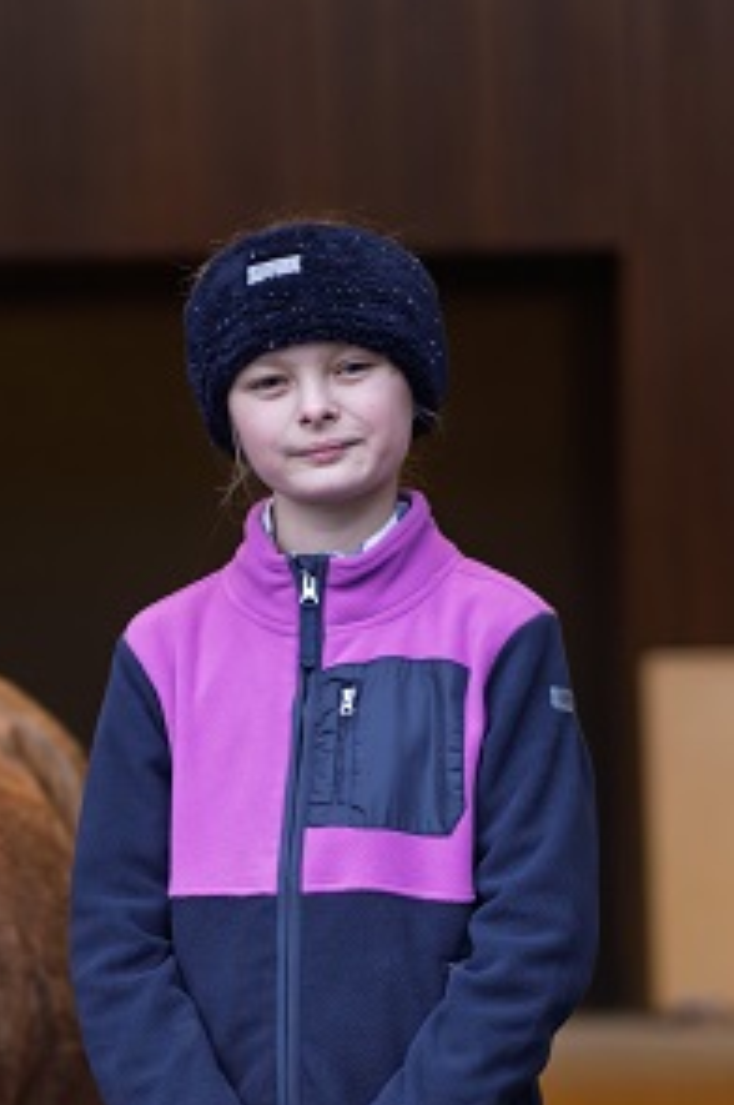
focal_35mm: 140
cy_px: 951
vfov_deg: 14.5
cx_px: 202
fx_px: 4291
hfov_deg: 9.8
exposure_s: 1/400
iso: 1600
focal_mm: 55
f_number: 1.8
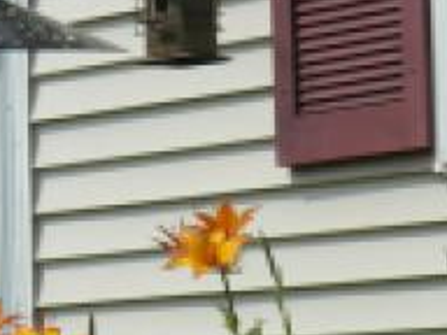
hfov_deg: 8.5
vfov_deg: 6.8
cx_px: -482
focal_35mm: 219
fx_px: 2828
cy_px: 283
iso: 80
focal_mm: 7.3
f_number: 9.8
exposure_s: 1/160
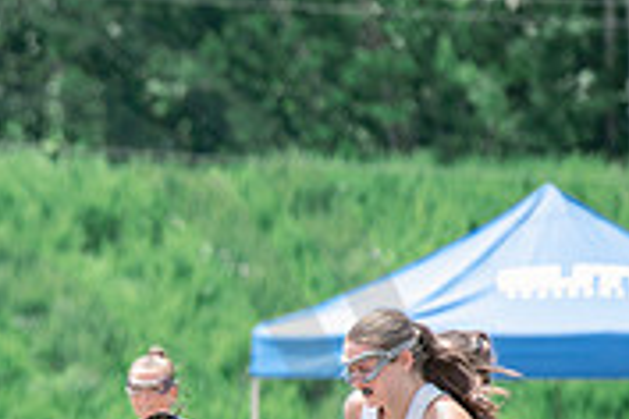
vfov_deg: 2.1
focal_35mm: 656
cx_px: -171
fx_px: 11461
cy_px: 566
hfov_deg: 3.1
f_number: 4.5
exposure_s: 1/1250
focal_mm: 200
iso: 250
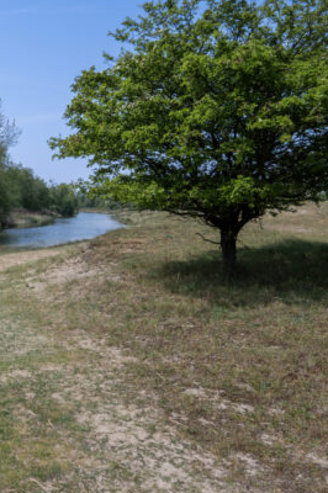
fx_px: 561
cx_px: -12
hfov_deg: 30.0
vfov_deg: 47.3
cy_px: 210
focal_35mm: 41
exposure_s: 1/500
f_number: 8
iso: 100
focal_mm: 16
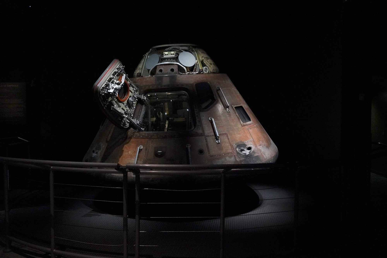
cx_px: 194
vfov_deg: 46.4
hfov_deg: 65.5
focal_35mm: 28
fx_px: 301
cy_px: 129
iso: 8000
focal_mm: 28
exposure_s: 1/80
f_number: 8
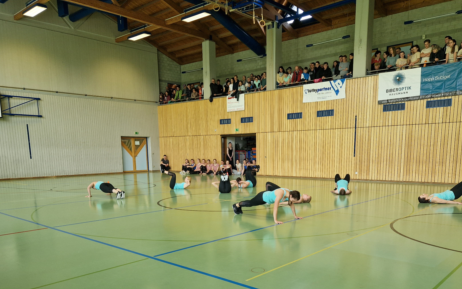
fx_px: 378
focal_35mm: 30
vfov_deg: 40.8
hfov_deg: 62.9
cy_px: 211
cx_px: 244
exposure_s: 1/100
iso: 64
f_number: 1.8
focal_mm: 5.4
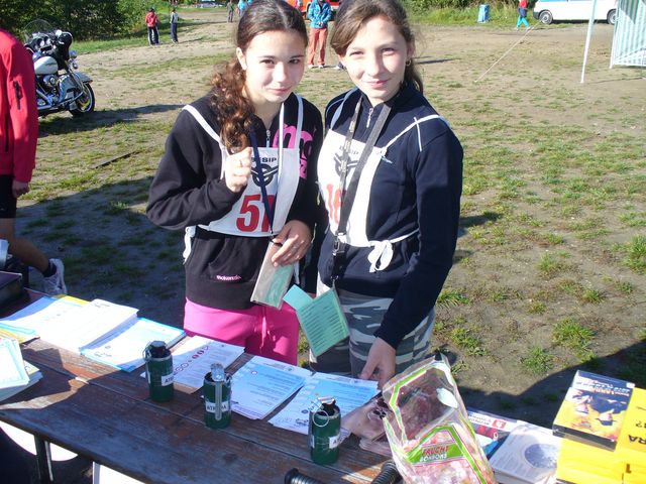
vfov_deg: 38.7
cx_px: 323
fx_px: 690
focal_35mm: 37
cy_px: 242
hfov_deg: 50.1
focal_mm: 6.1
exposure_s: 1/160
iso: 80
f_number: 5.6
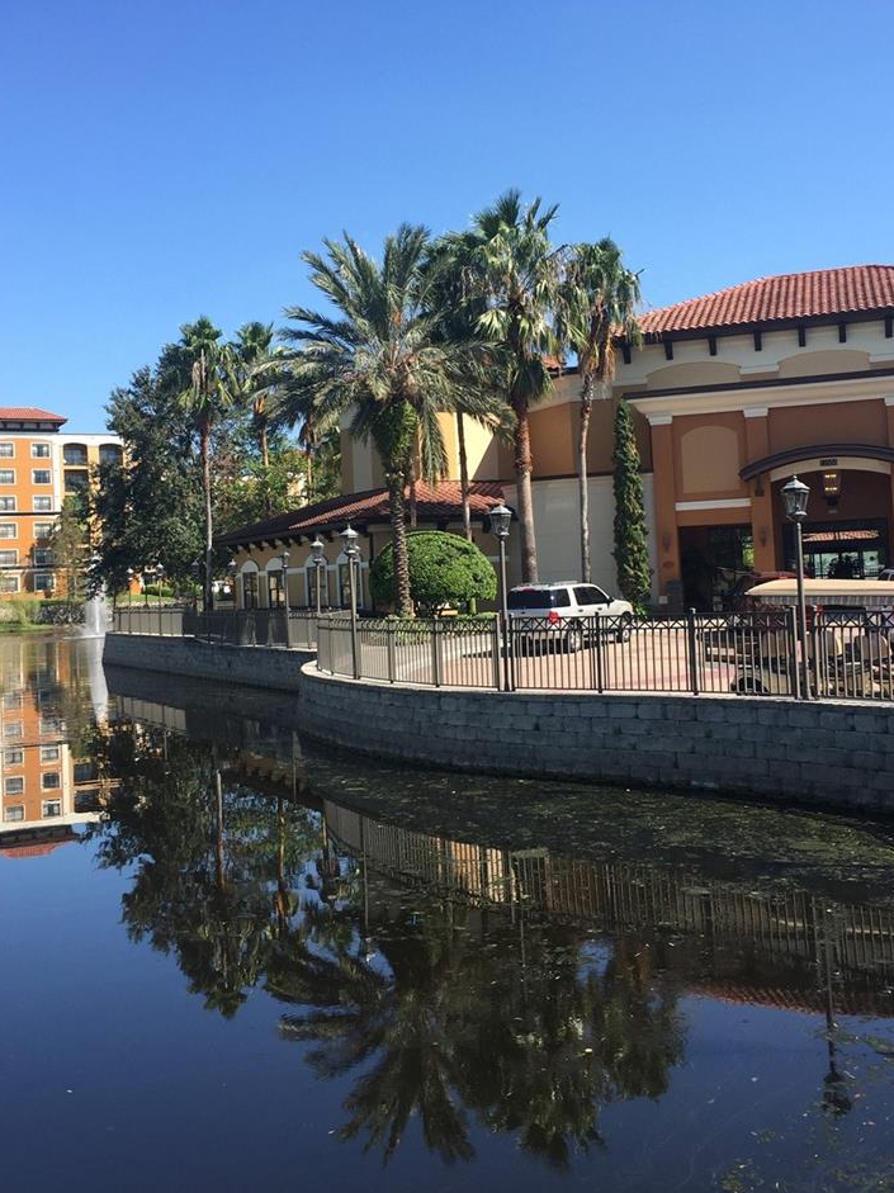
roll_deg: +3.3
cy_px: 525
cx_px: 453
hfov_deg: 38.6
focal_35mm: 37
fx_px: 1275
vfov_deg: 50.0
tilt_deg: +4.1
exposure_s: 1/898
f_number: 2.2
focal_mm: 4.15
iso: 32
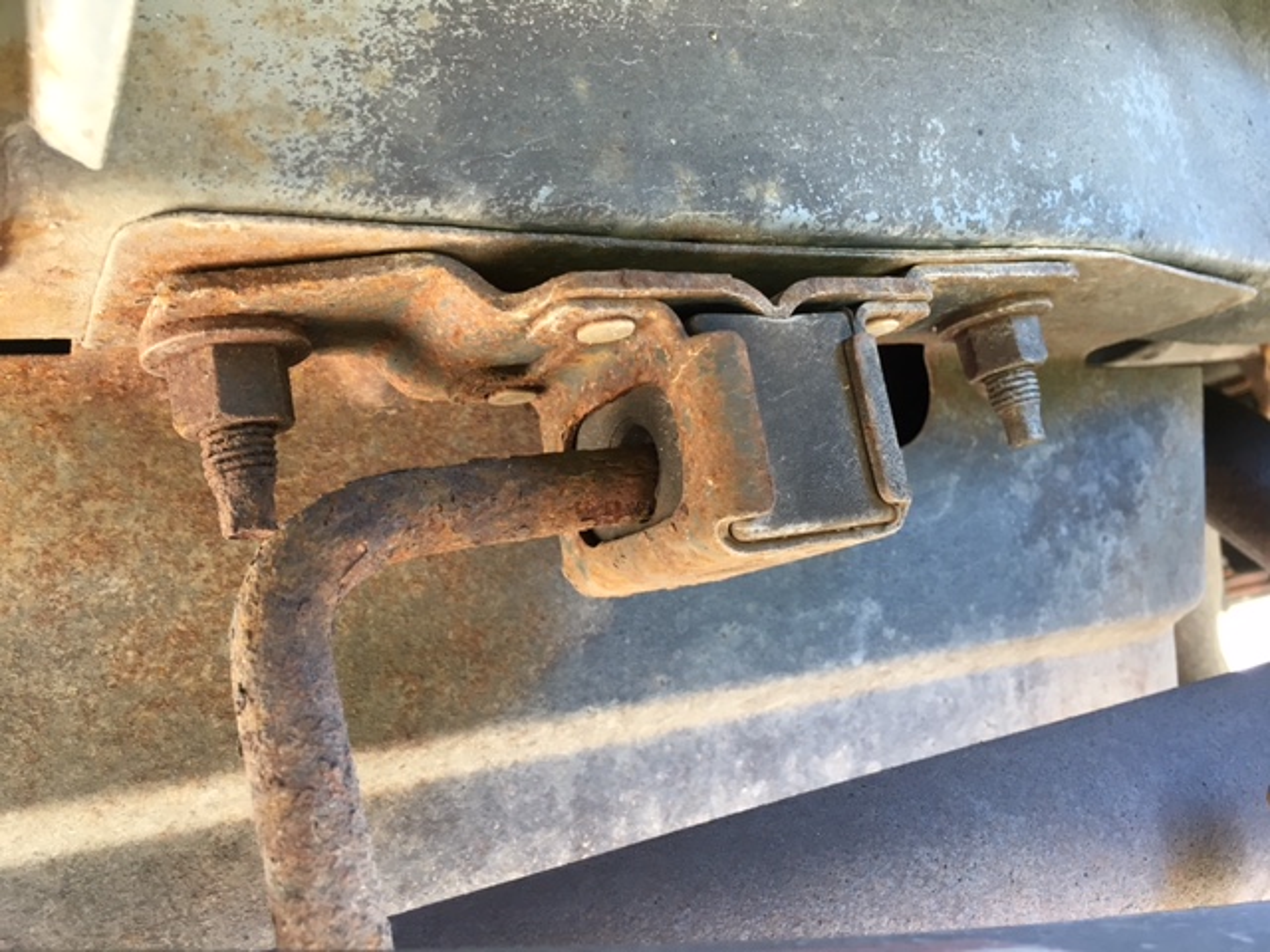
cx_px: 635
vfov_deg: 48.2
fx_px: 1064
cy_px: 476
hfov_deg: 61.7
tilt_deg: +9.7
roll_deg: +12.4
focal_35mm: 29
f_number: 2.2
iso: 64
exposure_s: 1/30
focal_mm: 4.15
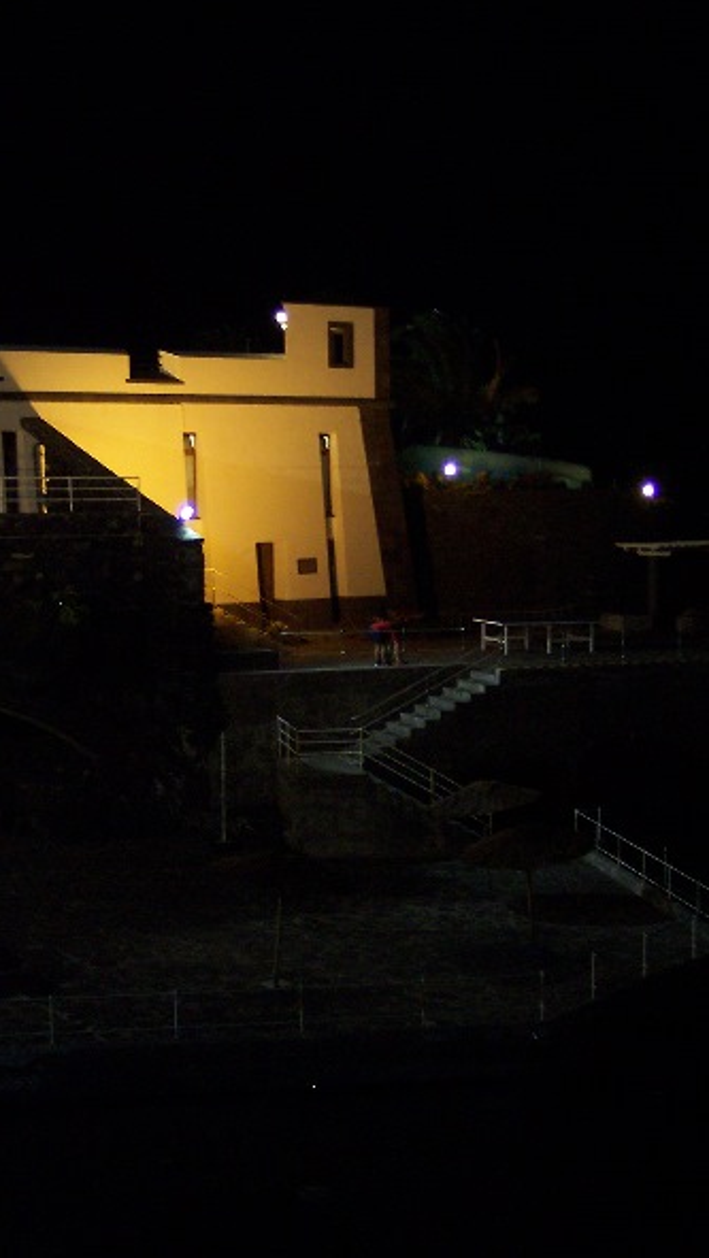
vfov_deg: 37.2
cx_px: 304
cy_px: 624
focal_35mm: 56
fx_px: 1869
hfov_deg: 21.5
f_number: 2.8
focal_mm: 8
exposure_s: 1/8
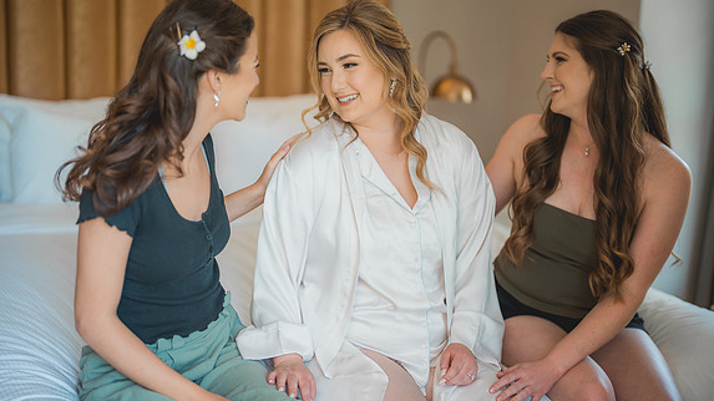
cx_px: 355
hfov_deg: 39.2
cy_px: 177
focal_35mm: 53
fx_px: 1003
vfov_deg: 22.6
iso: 400
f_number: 1.2
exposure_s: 1/400
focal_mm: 50
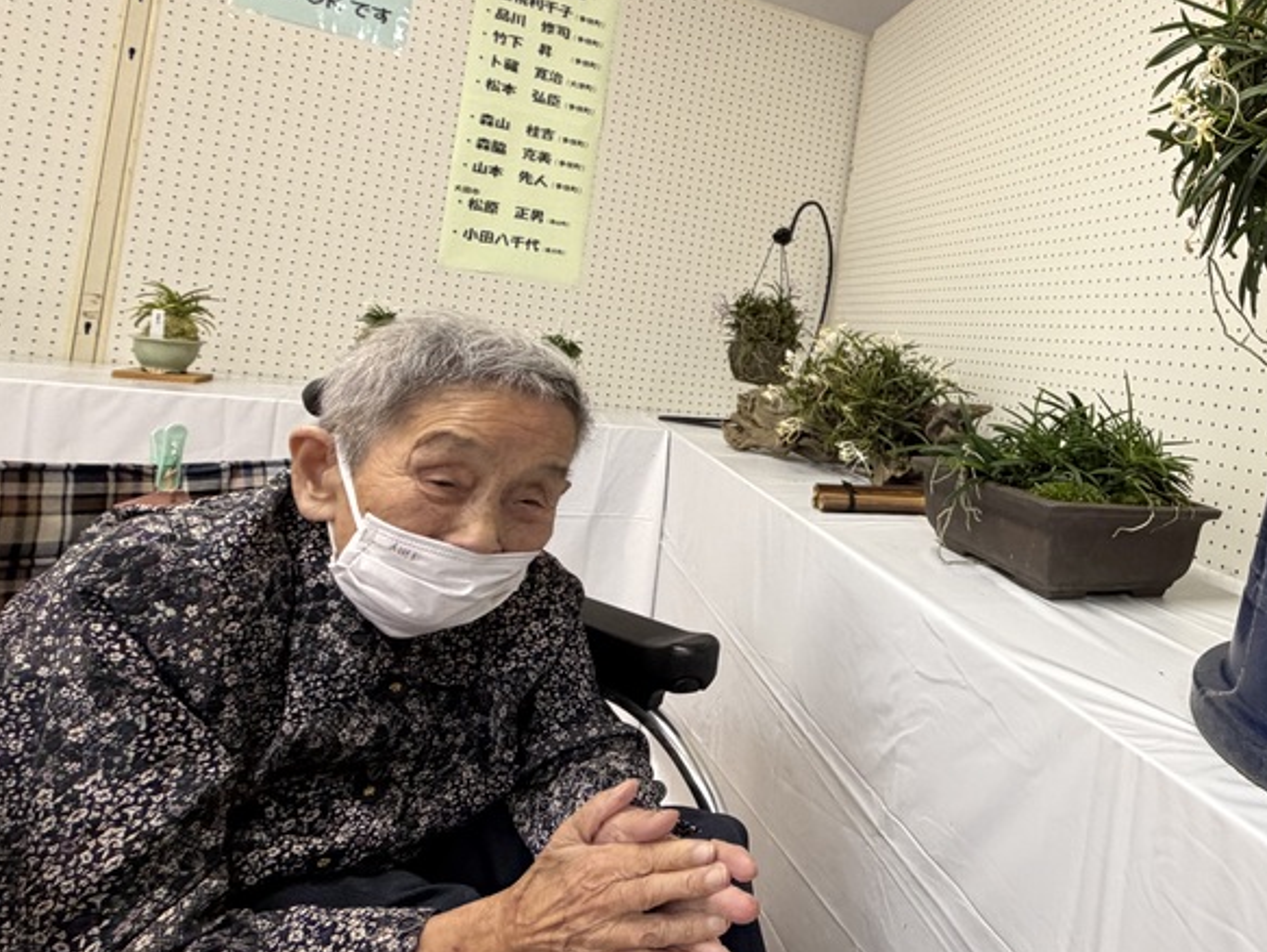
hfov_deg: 63.6
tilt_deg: +1.4
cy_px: 367
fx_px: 879
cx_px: 1061
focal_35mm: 24
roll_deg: -6.6
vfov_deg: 56.3
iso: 250
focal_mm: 2.22
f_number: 2.2
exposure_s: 1/60
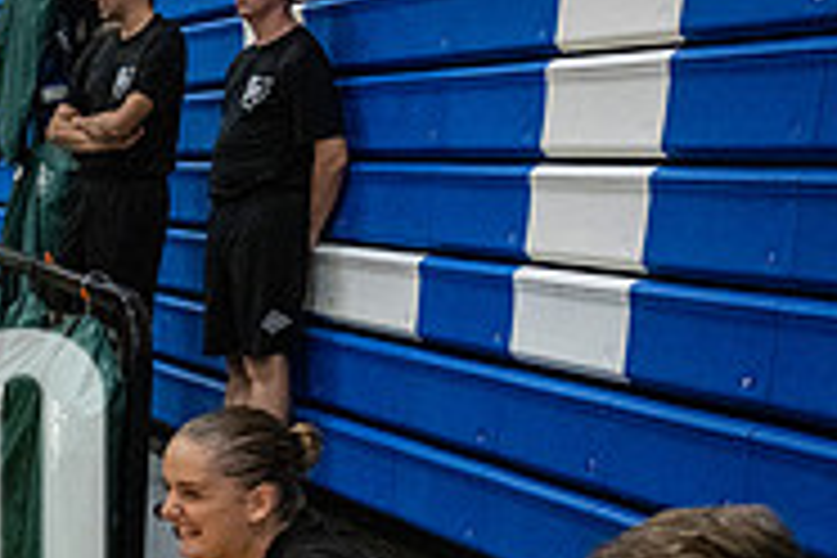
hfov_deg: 23.9
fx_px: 1744
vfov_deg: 17.8
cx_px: -234
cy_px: 542
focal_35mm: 75
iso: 6400
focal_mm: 24
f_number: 4
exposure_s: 1/800
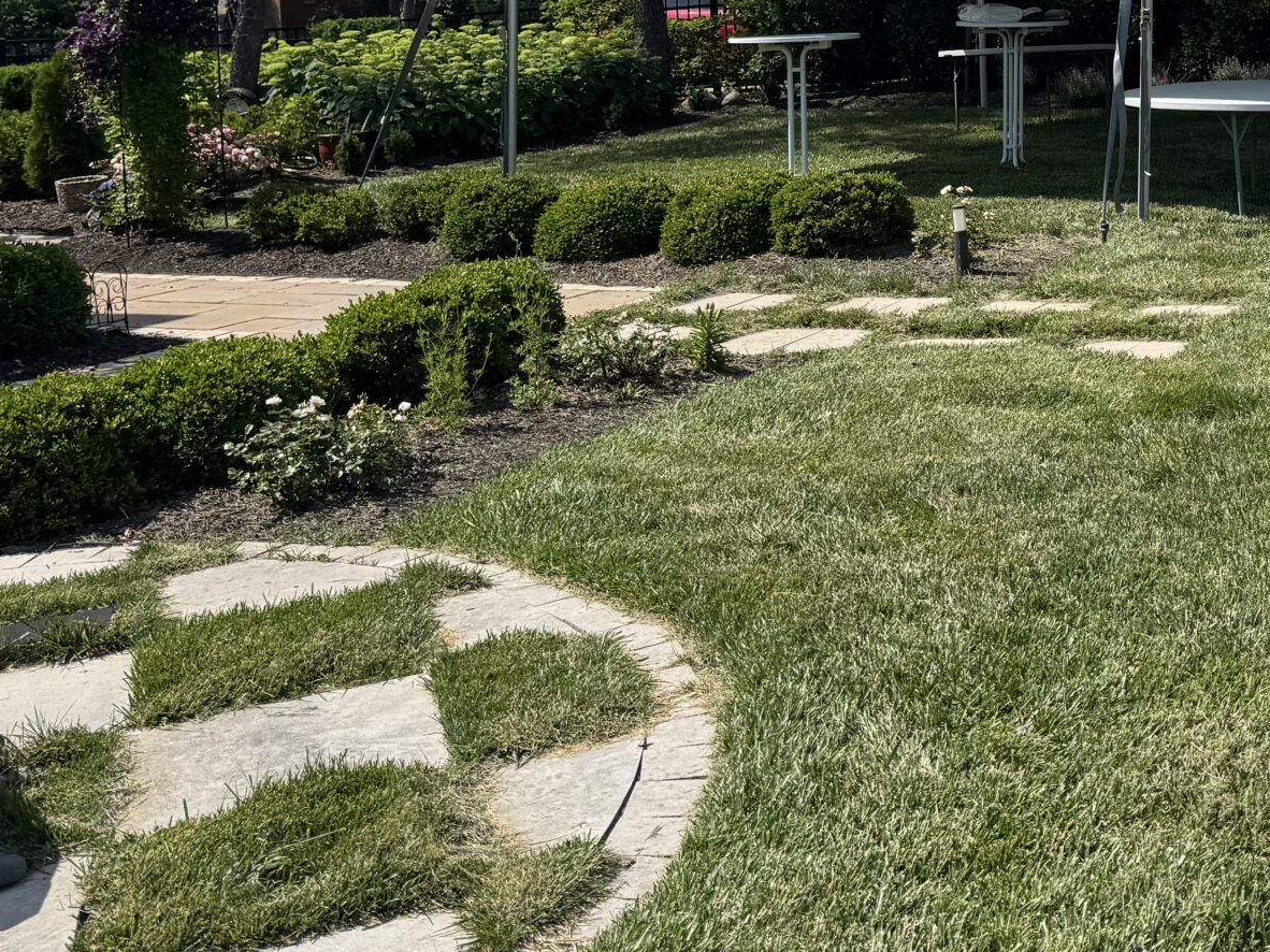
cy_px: -67
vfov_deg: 26.1
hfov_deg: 33.8
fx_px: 1907
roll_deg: -1.7
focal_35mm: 52
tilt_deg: +2.5
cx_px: 1252
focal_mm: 6.76
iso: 80
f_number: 1.78
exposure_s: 1/5348
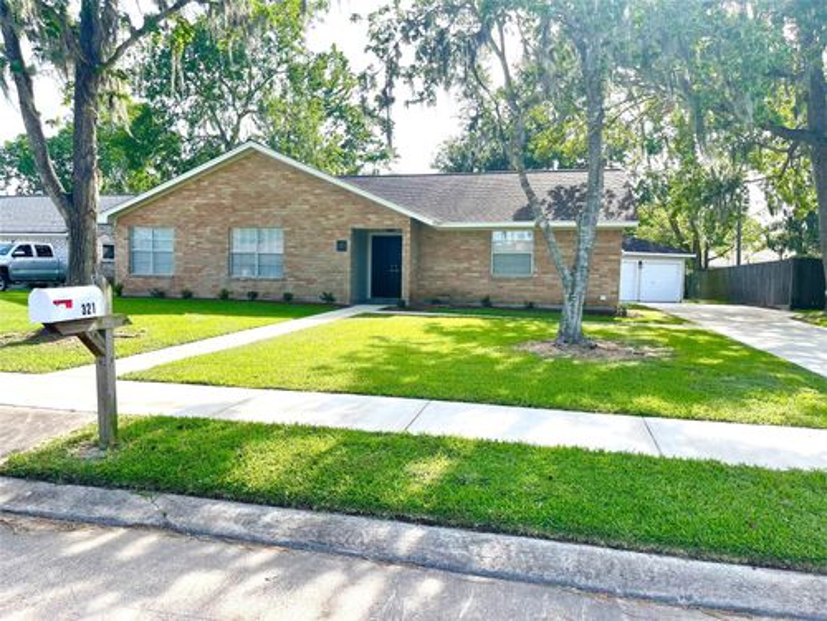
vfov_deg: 53.1
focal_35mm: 26
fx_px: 621
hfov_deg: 67.3
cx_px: 414
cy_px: 310
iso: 32
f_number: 1.6
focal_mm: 5.1
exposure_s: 1/1642
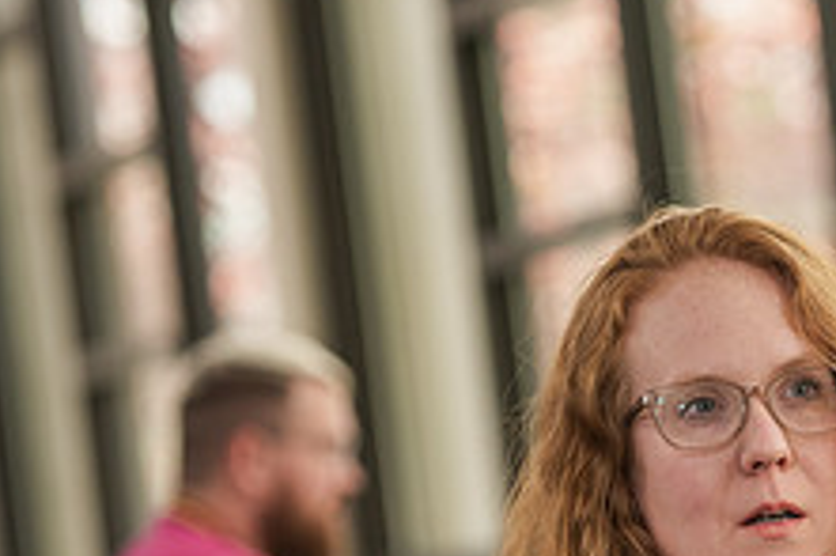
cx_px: 753
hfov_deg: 7.1
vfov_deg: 4.7
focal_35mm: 289
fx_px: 6706
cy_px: 524
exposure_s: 1/200
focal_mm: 110
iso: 500
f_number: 2.8
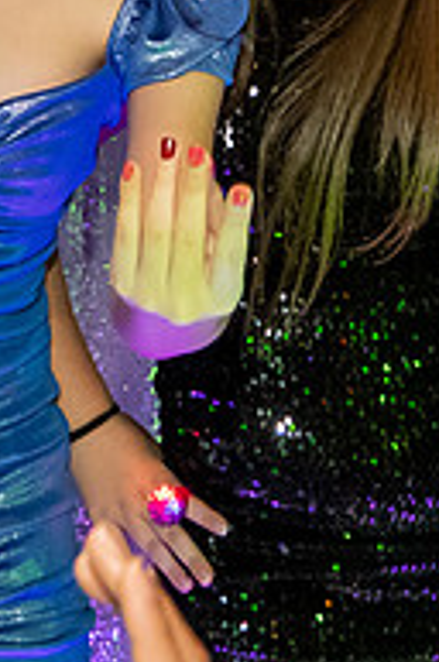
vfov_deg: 14.8
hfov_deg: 10.8
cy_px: -425
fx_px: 2313
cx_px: 288
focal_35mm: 126
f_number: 2.8
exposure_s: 1/125
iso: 4000
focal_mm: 16
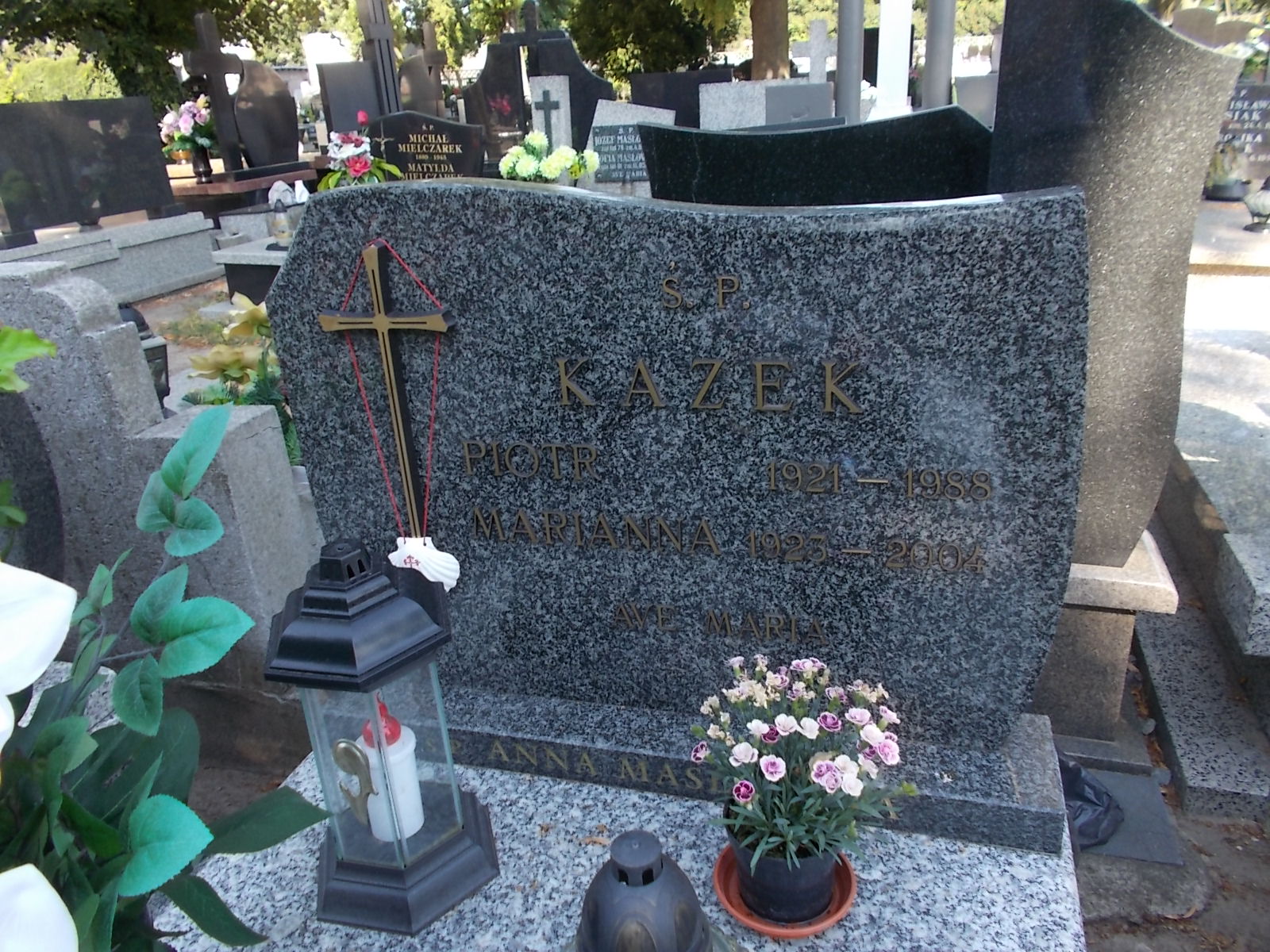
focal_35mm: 26
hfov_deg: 67.3
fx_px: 954
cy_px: 476
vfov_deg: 53.1
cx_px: 635
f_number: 3.2
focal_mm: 4.6
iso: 80
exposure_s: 1/125
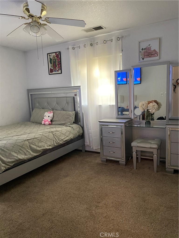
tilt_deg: -8.5
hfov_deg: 53.1
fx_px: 179
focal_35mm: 26
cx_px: 90
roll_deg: +2.6
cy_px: 119
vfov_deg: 67.3
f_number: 1.6
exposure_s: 1/40
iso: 400
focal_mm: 4.2
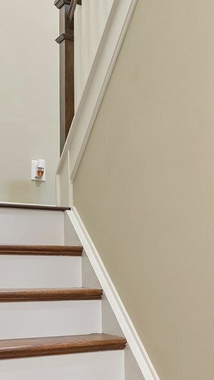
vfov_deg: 35.4
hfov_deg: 16.4
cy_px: 277
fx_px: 585
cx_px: 416
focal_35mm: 58
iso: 400
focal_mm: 16
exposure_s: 1/5
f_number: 8
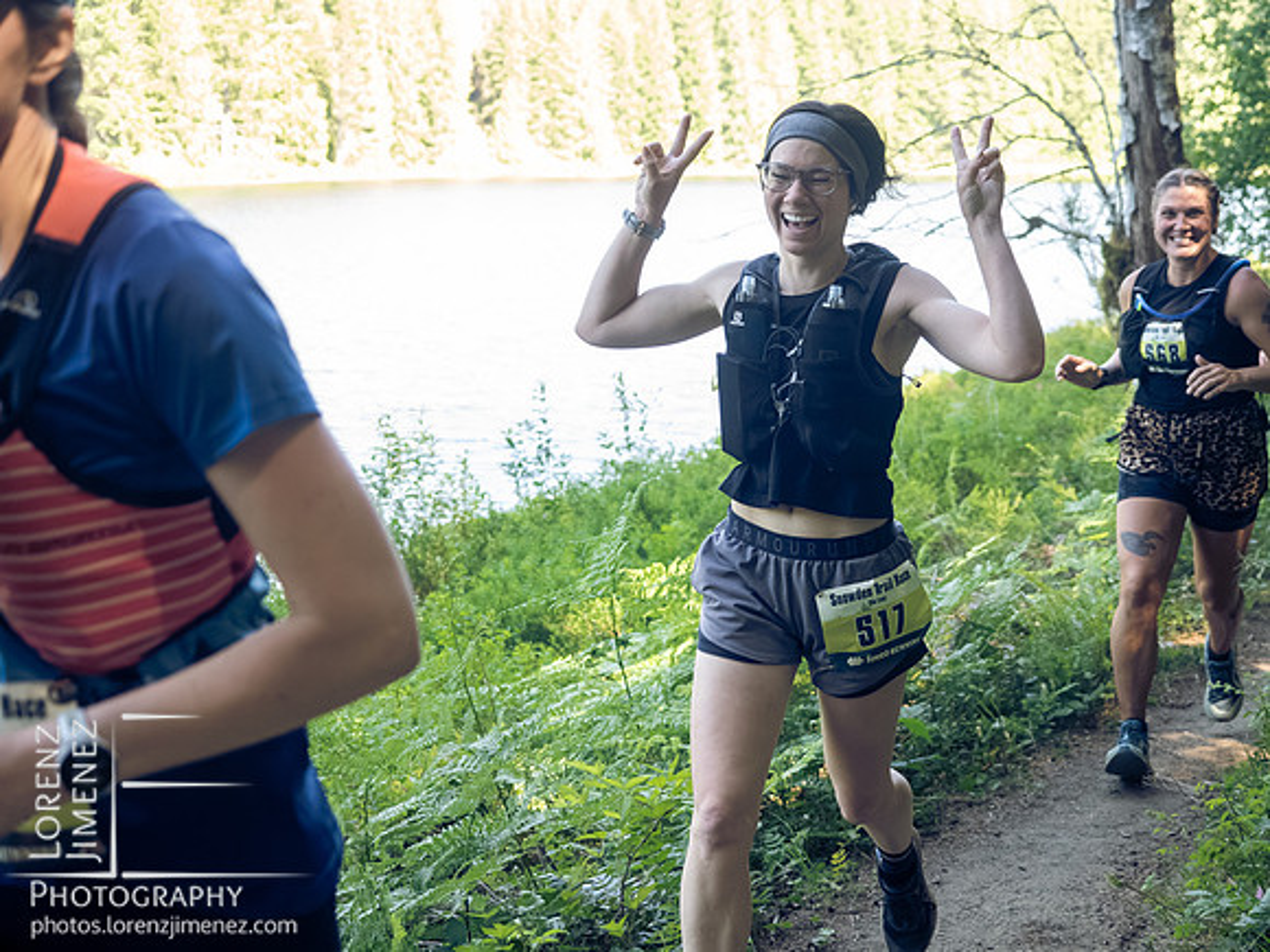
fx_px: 2128
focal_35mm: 58
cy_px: 476
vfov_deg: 25.2
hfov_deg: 33.2
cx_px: 635
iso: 3200
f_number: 2.8
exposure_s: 1/1000
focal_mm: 29
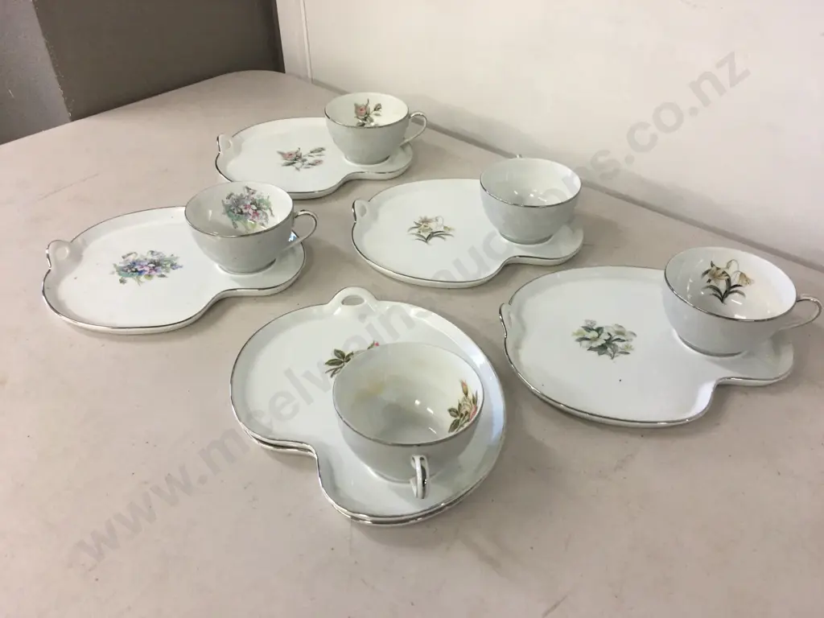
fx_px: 690
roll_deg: -0.2
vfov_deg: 48.2
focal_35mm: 29
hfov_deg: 61.7
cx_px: 412
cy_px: 309
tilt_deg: -37.4
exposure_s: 1/33
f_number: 2.2
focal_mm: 4.15
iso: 50
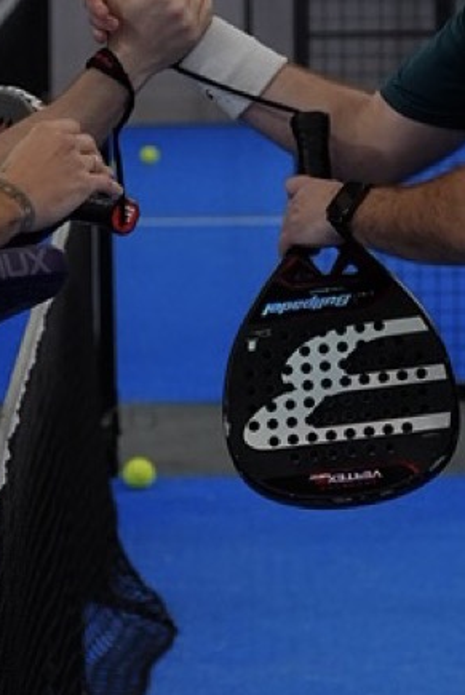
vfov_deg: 11.4
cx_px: 20
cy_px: 300
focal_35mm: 180
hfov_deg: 7.6
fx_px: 3472
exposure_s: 1/800
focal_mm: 43.4
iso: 3200
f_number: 2.8
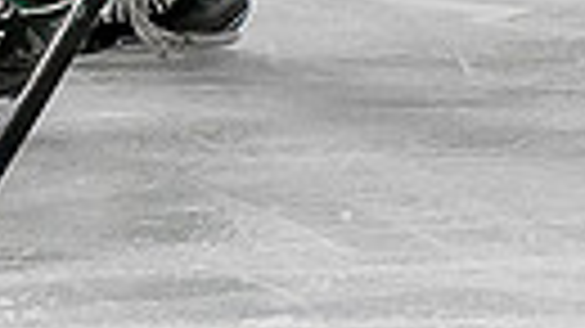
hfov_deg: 1.7
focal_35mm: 1275
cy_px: -574
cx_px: 237
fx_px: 19770
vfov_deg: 1.0
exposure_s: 1/800
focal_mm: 100
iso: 2500
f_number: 4
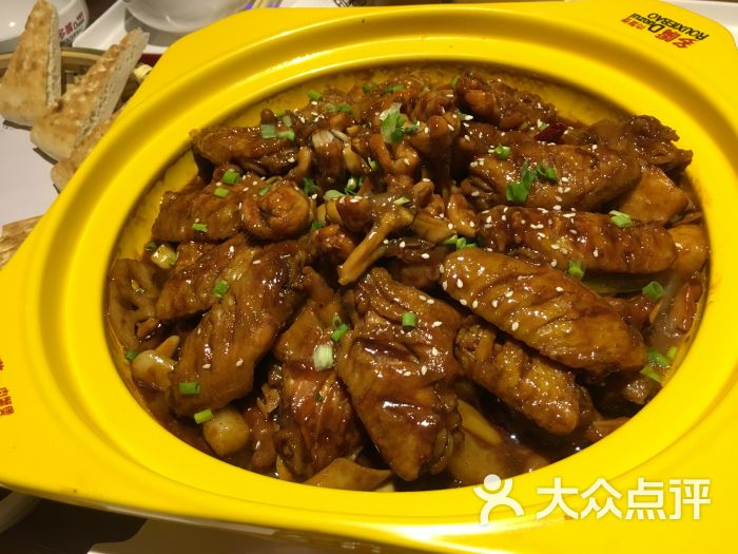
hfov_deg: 61.7
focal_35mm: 29
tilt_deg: -48.1
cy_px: 277
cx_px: 369
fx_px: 618
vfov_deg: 48.2
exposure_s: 1/33
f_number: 2.2
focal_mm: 4.15
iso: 125
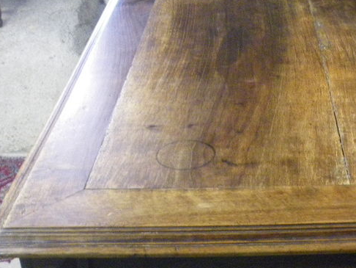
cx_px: 335
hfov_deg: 25.3
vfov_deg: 19.9
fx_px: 761
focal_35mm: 74
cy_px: 120
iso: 800
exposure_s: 1/13
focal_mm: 6.3
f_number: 3.5
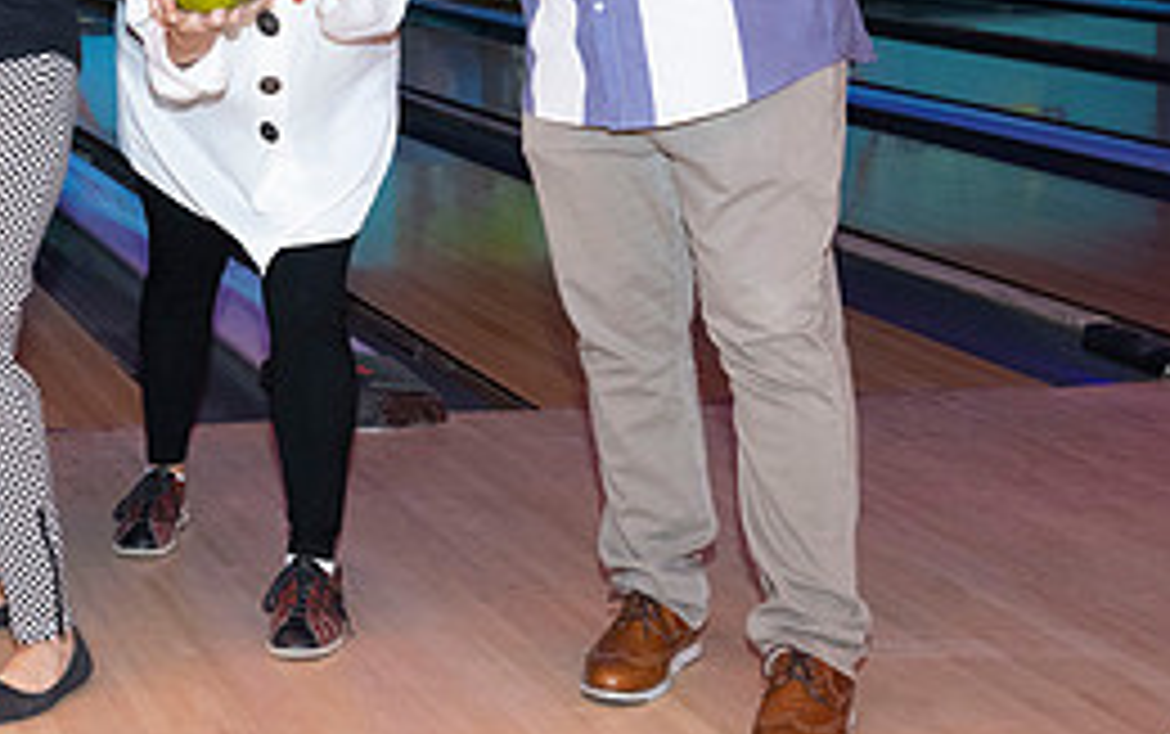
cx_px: -130
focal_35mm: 84
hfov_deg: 23.1
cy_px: -2
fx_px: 2681
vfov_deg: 15.3
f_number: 5.6
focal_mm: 37
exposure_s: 1/60
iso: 1600
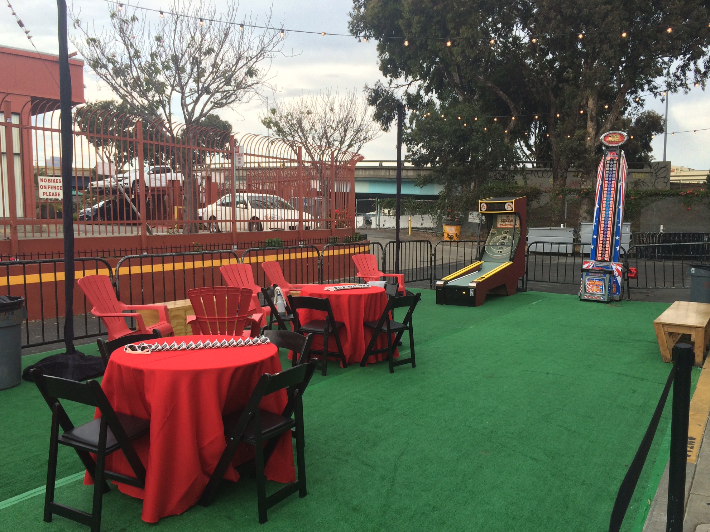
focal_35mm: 31
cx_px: 352
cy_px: 270
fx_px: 636
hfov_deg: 58.4
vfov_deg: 45.4
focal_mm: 4.12
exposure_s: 1/224
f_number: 2.2
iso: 32
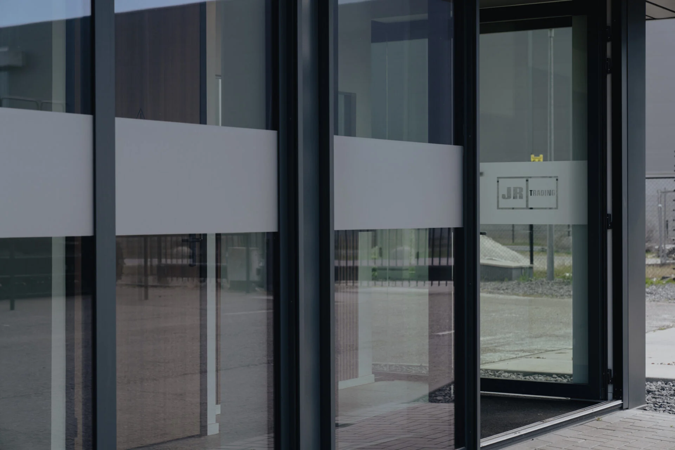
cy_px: 225
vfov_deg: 19.5
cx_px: 338
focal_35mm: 70
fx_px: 1312
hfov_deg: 28.8
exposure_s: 1/500
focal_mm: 70
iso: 250
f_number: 5
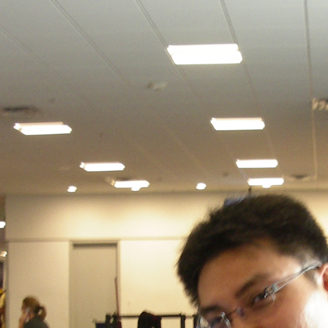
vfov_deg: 17.3
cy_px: 337
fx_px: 1051
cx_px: 238
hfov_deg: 17.7
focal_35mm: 98
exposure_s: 1/8
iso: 160
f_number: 2.6
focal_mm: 5.8
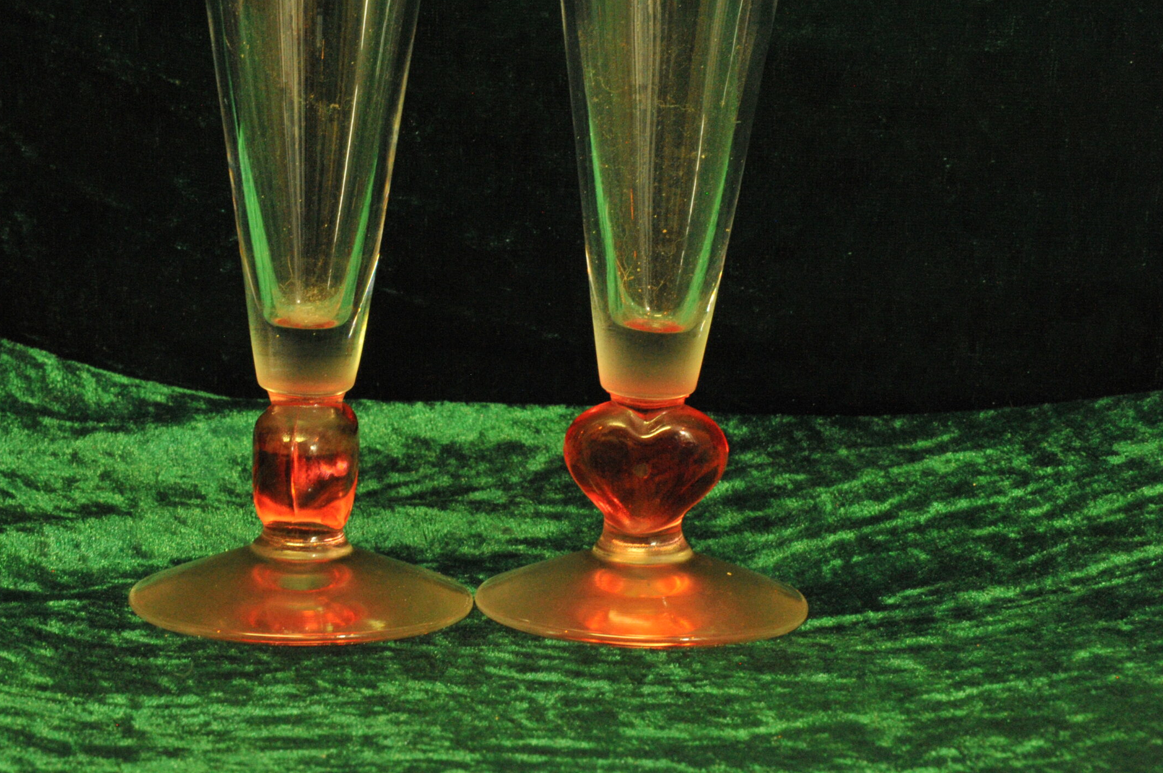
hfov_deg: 14.2
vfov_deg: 9.4
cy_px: 362
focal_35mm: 145
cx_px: 520
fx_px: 4680
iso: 6400
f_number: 22
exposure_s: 1/8
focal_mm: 120
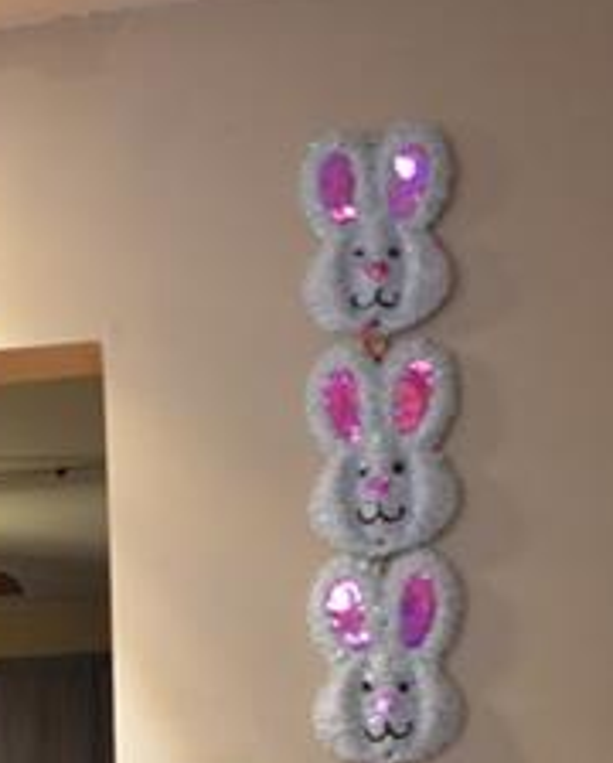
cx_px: -649
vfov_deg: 15.6
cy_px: 826
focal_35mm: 120
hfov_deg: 11.5
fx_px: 2714
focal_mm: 24
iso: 900
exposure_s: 1/30
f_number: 3.8
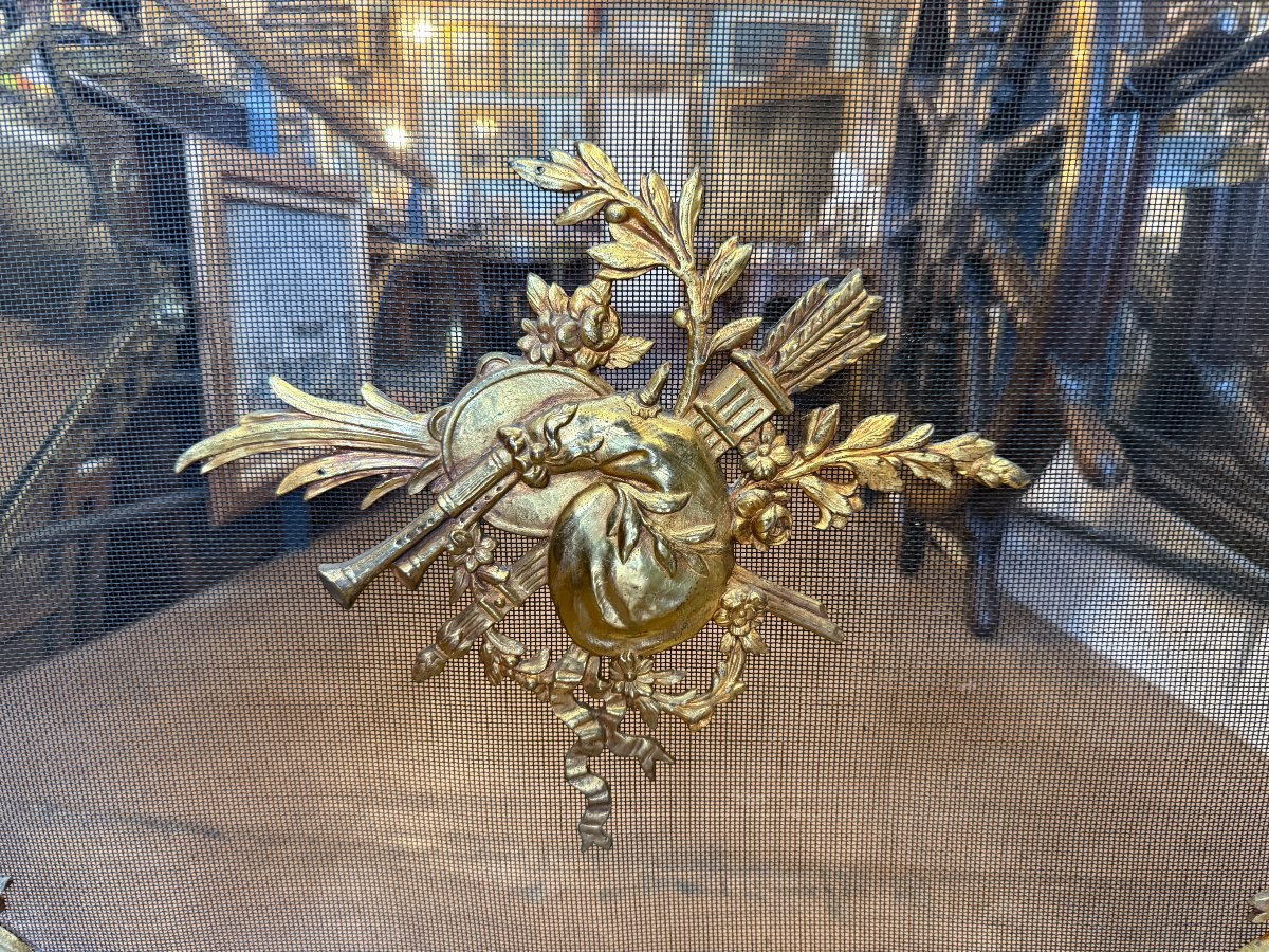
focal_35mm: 24
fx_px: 880
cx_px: 634
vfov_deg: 56.8
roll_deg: -0.6
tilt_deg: -15.3
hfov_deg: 71.6
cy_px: 476
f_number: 1.78
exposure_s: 1/50
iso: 500
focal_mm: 6.76
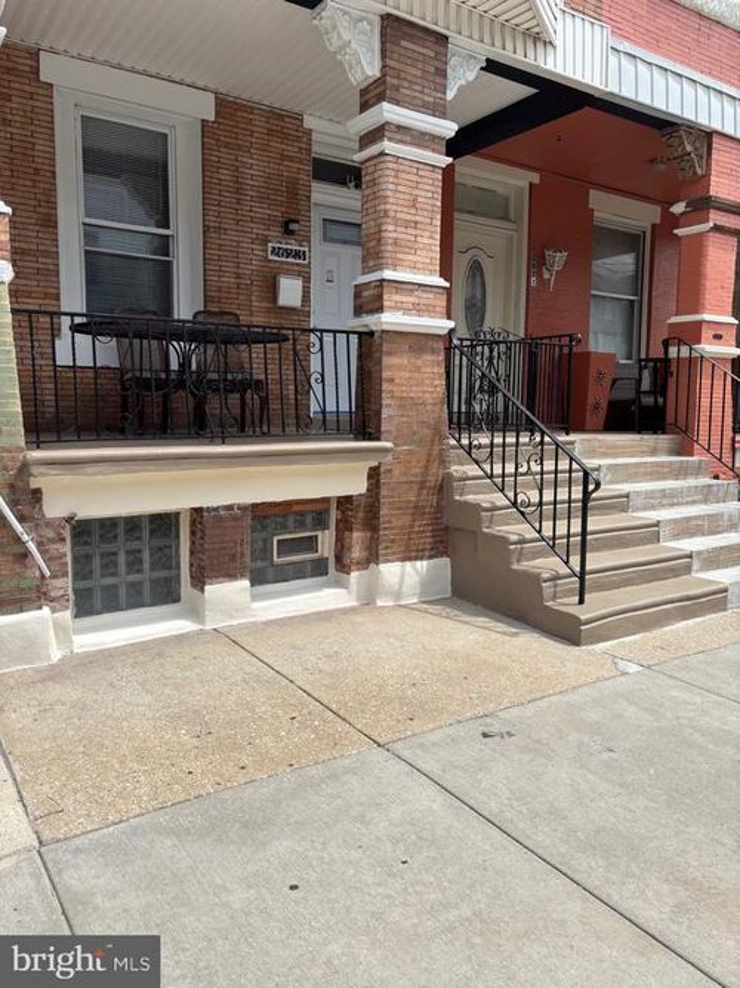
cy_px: 494
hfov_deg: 53.0
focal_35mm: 26
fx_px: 741
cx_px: 370
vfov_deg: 67.3
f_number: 1.6
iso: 50
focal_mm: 5.96
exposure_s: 1/3106
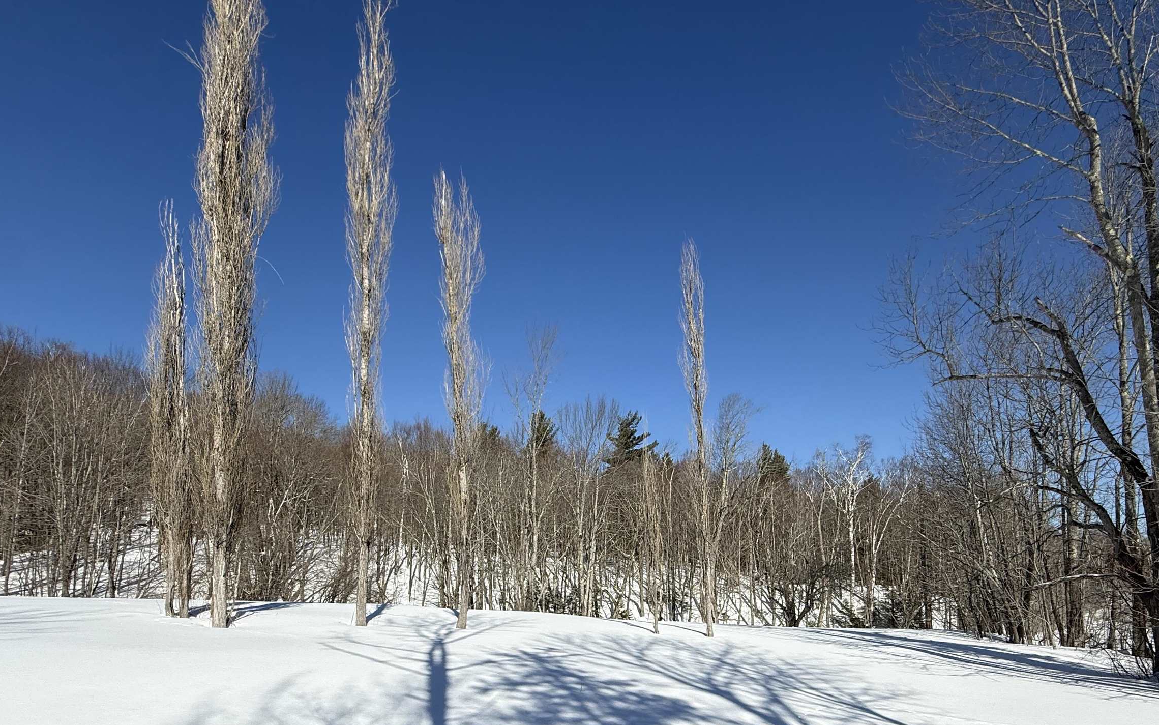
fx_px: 632
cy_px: 537
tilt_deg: +3.5
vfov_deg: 56.9
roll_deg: +0.4
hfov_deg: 85.0
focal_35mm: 20
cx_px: 614
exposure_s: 1/4149
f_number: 2.2
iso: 50
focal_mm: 2.22
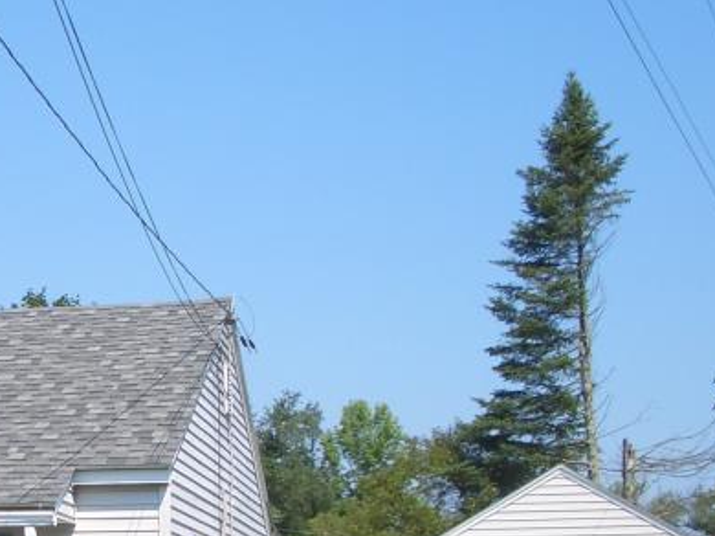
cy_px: 409
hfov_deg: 20.2
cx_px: -112
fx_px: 1899
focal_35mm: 92
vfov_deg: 16.0
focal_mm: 5.8
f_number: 4.3
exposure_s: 1/320
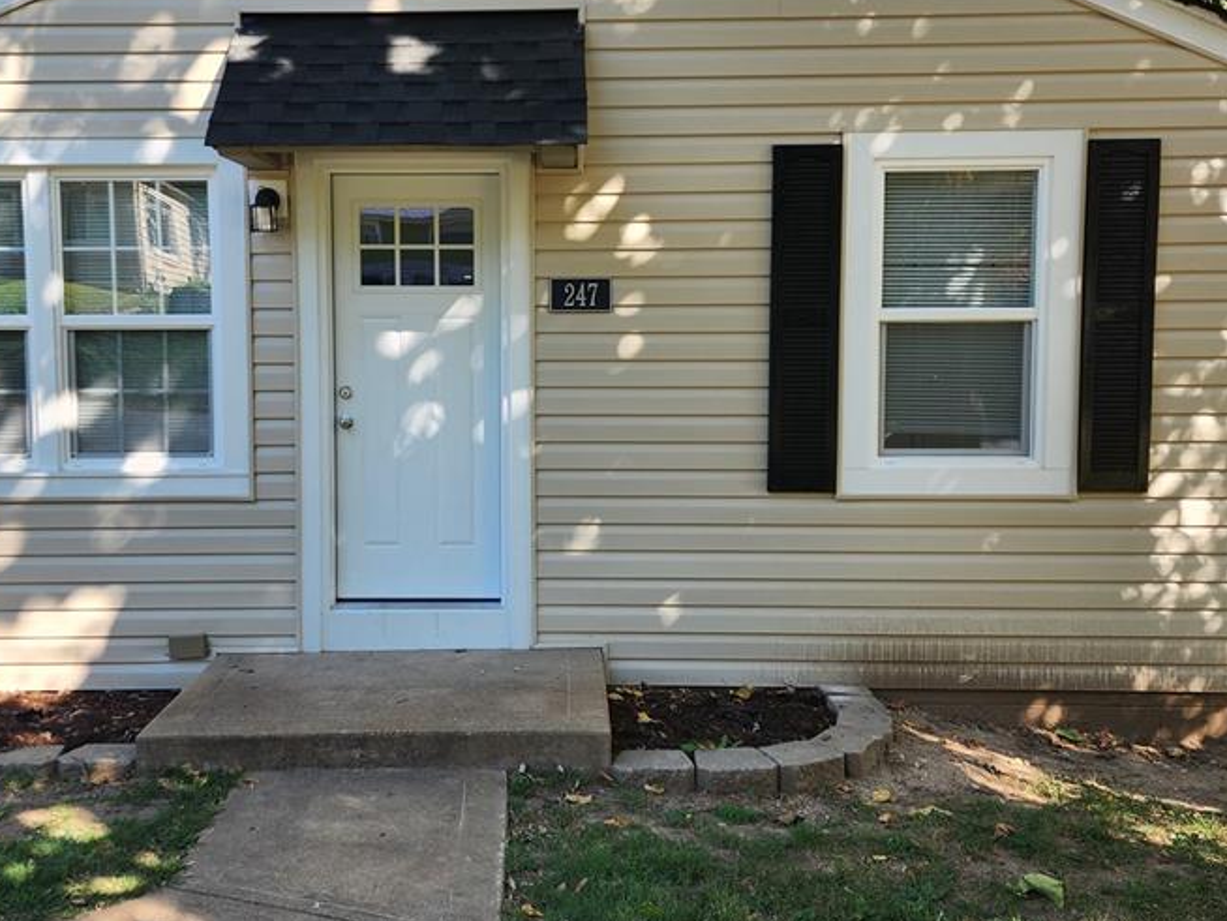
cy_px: 420
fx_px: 1277
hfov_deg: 51.1
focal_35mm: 36
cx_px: 514
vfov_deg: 39.6
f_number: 1.8
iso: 16
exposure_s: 1/180
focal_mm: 6.4
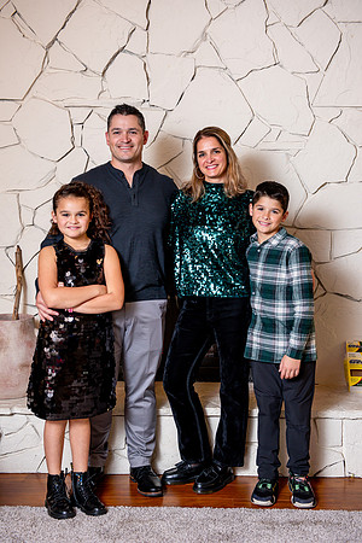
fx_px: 679
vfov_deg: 43.6
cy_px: 272
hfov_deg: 29.9
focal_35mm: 45
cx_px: 181
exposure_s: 1/200
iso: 500
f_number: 5
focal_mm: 45
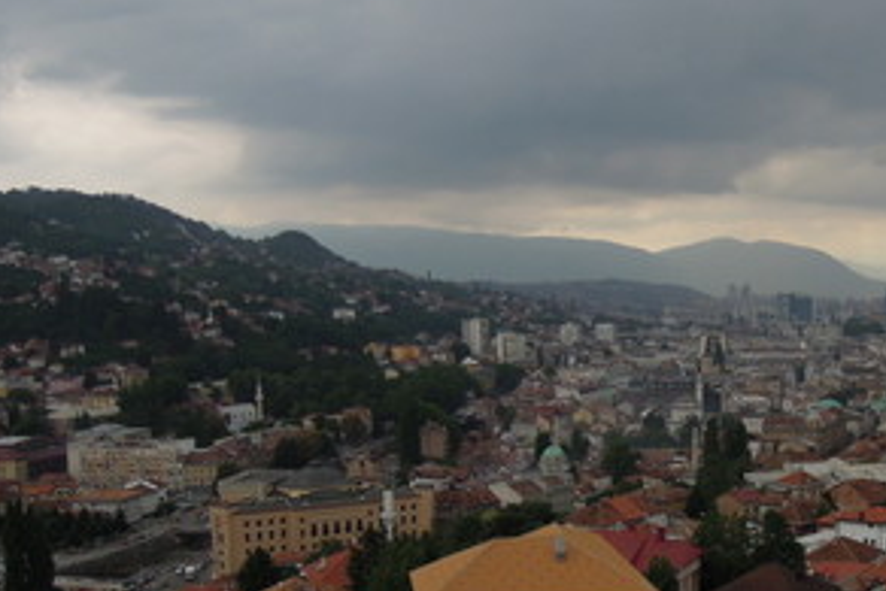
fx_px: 1305
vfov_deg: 25.4
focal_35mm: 53
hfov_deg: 36.2
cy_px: 400
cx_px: 710
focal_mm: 5.5
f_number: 3
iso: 160
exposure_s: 1/400
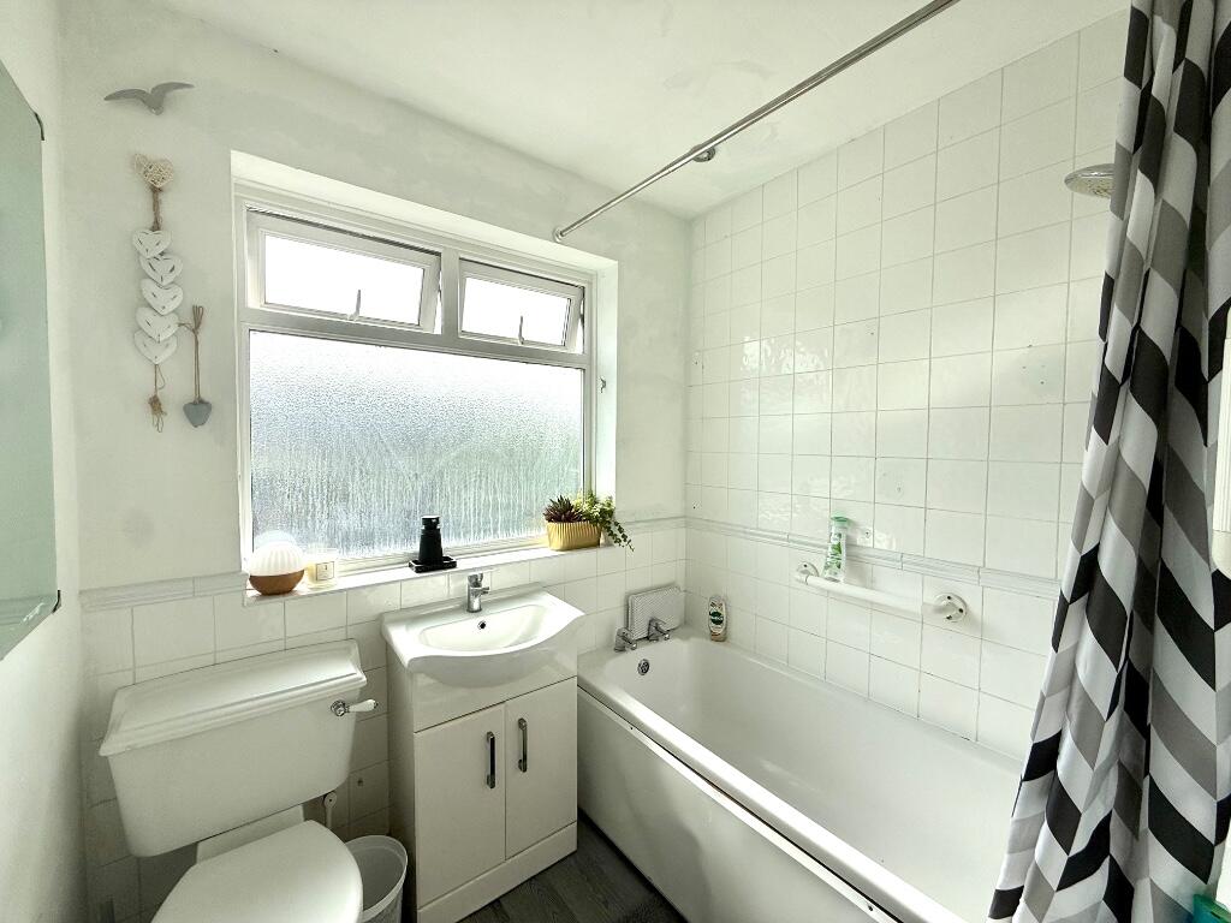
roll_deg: +0.1
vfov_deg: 85.7
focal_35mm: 14
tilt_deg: -1.7
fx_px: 498
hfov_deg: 102.1
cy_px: 462
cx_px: 616
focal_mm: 2.22
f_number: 2.2
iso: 64
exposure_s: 1/1901
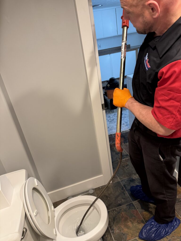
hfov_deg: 56.8
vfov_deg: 71.6
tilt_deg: -26.3
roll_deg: +9.9
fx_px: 167
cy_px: 120
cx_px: 90
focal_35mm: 24
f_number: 1.78
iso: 200
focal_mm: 6.76
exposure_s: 1/60
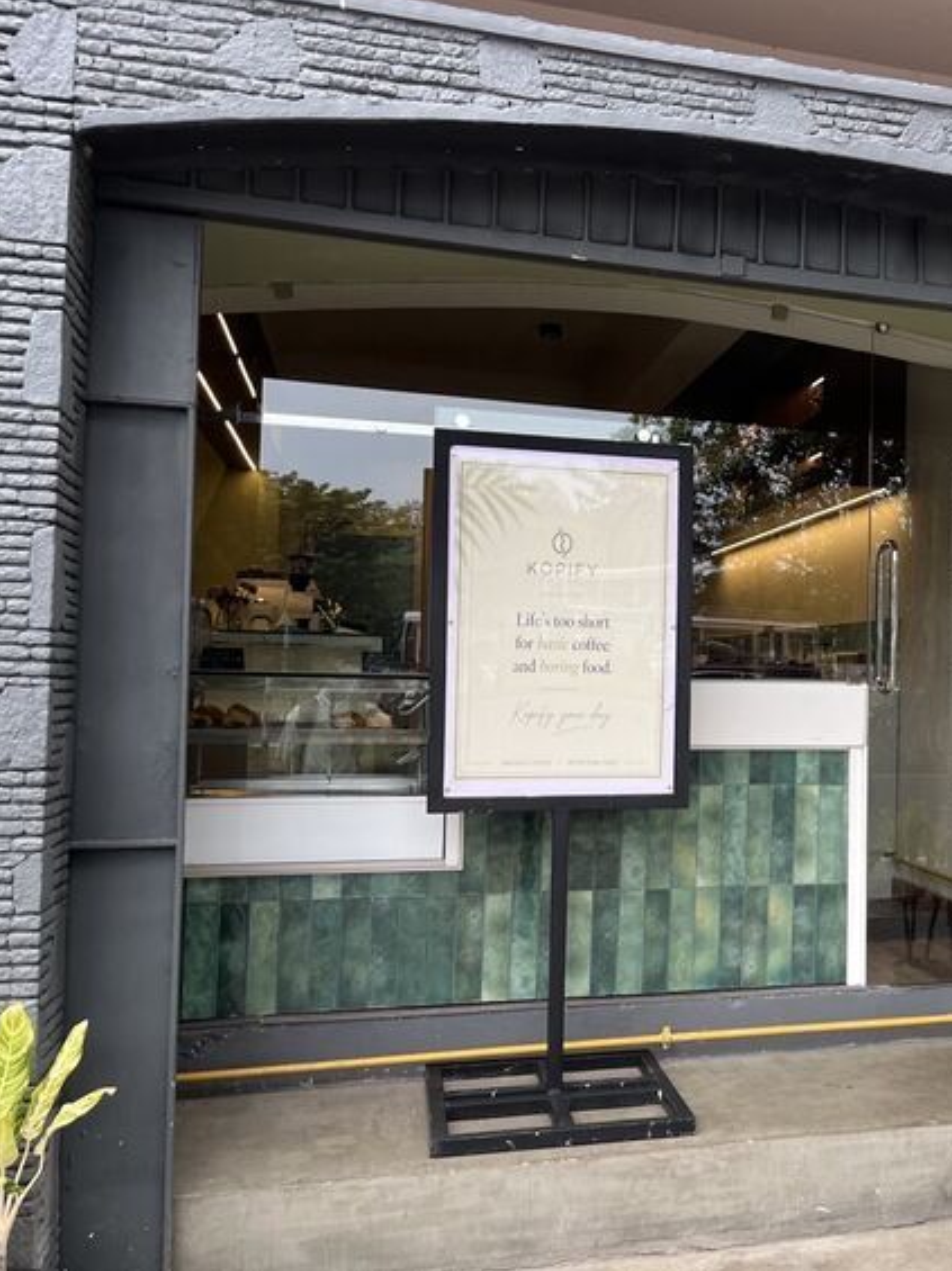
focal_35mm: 35
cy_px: 632
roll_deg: +0.5
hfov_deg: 38.9
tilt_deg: -0.1
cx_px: 776
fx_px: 1285
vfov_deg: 52.7
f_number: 1.6
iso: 40
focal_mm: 5.1
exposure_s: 1/122
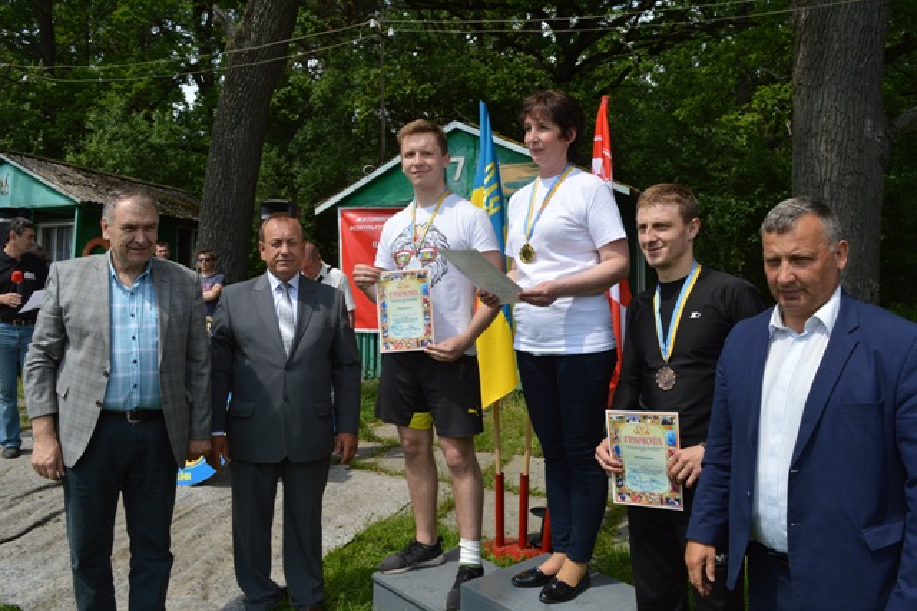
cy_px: 306
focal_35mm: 27
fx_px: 687
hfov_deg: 67.4
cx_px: 458
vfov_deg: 47.9
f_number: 7.1
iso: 100
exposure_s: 1/200
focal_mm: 18
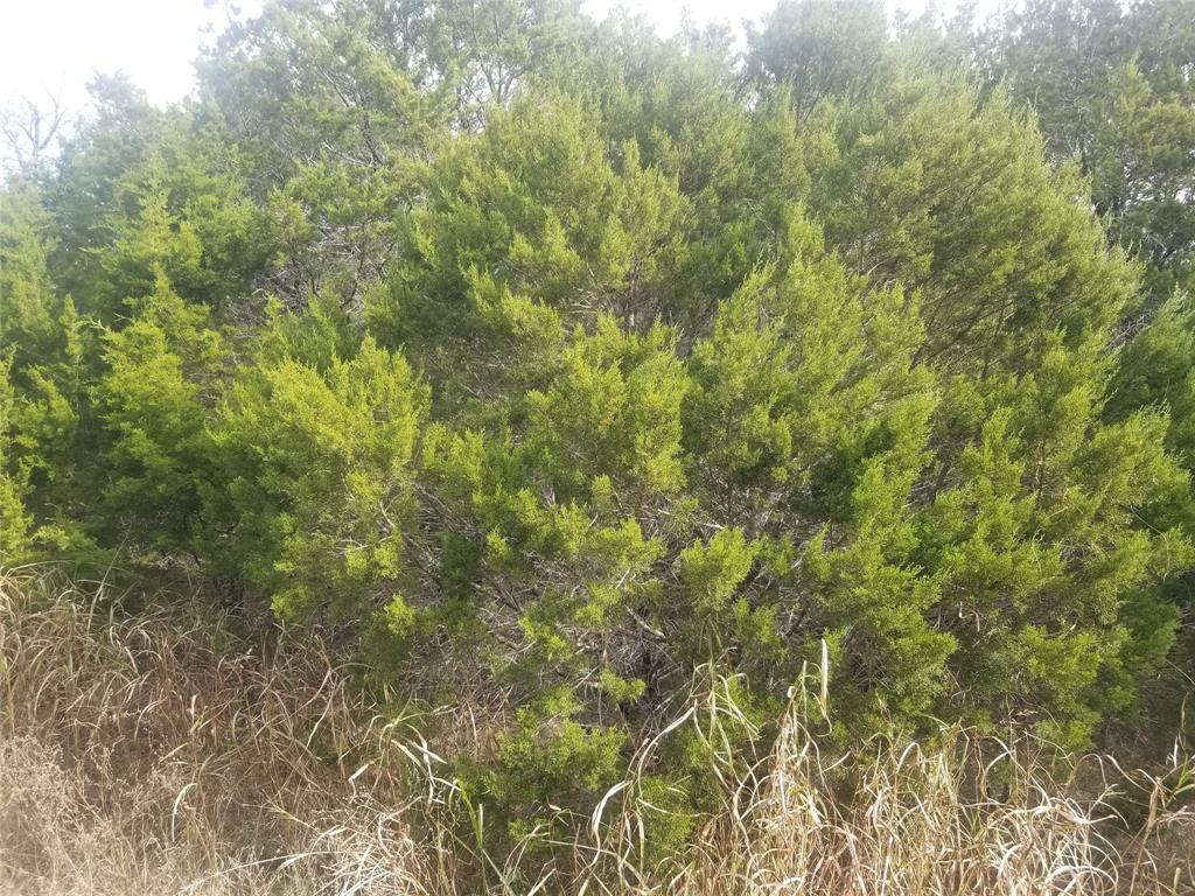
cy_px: 448
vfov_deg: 53.1
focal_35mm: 26
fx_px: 898
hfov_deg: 67.3
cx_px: 598
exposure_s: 1/377
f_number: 1.7
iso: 50
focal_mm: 4.3
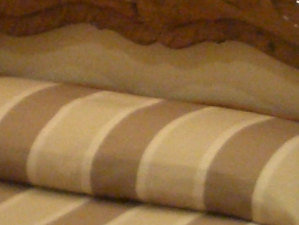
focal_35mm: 208
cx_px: 119
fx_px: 1797
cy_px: 27
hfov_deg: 9.5
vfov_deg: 7.1
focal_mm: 5.8
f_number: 2.6
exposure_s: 1/10
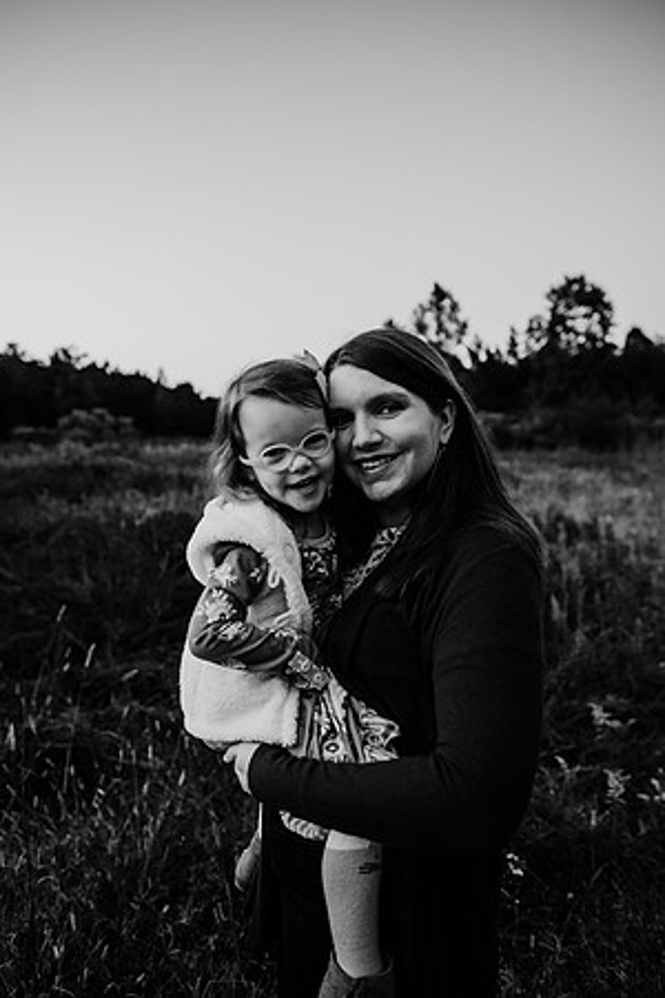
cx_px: 332
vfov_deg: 73.7
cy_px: 499
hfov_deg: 53.1
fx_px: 665
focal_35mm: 24
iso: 800
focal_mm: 24
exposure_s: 1/250
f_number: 2.8
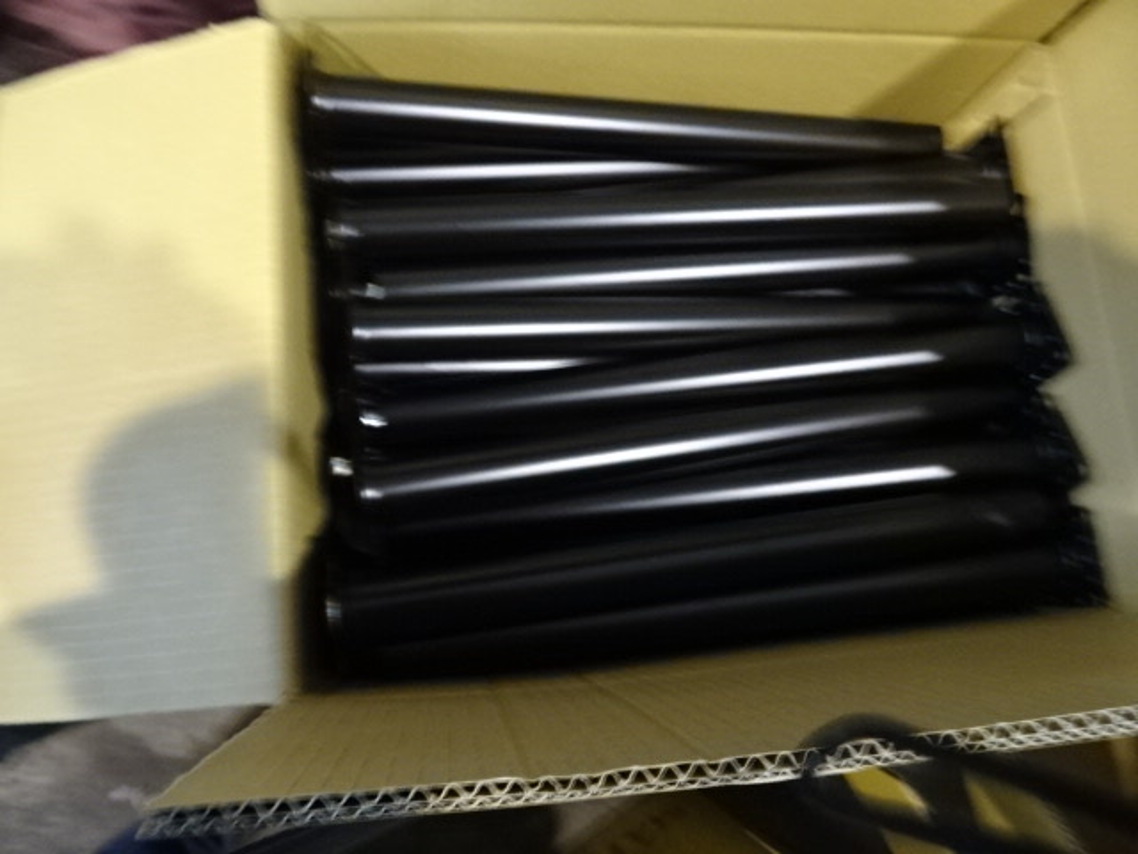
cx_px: 569
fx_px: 789
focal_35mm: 24
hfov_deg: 71.6
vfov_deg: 56.8
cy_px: 427
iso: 800
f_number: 3.5
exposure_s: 1/10
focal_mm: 4.1
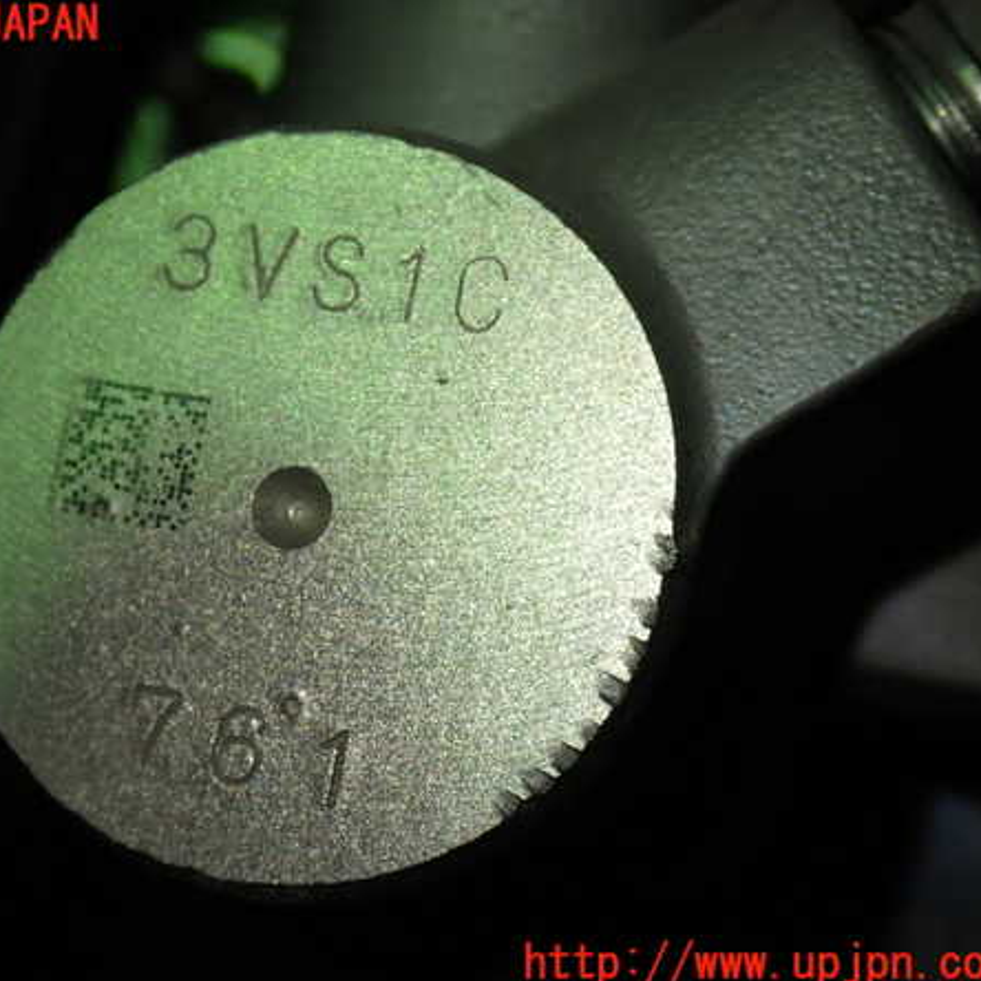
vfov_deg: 23.4
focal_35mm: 74
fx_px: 2373
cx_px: 360
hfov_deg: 23.3
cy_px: 495
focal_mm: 11.09
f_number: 3.6
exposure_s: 1/125
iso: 160
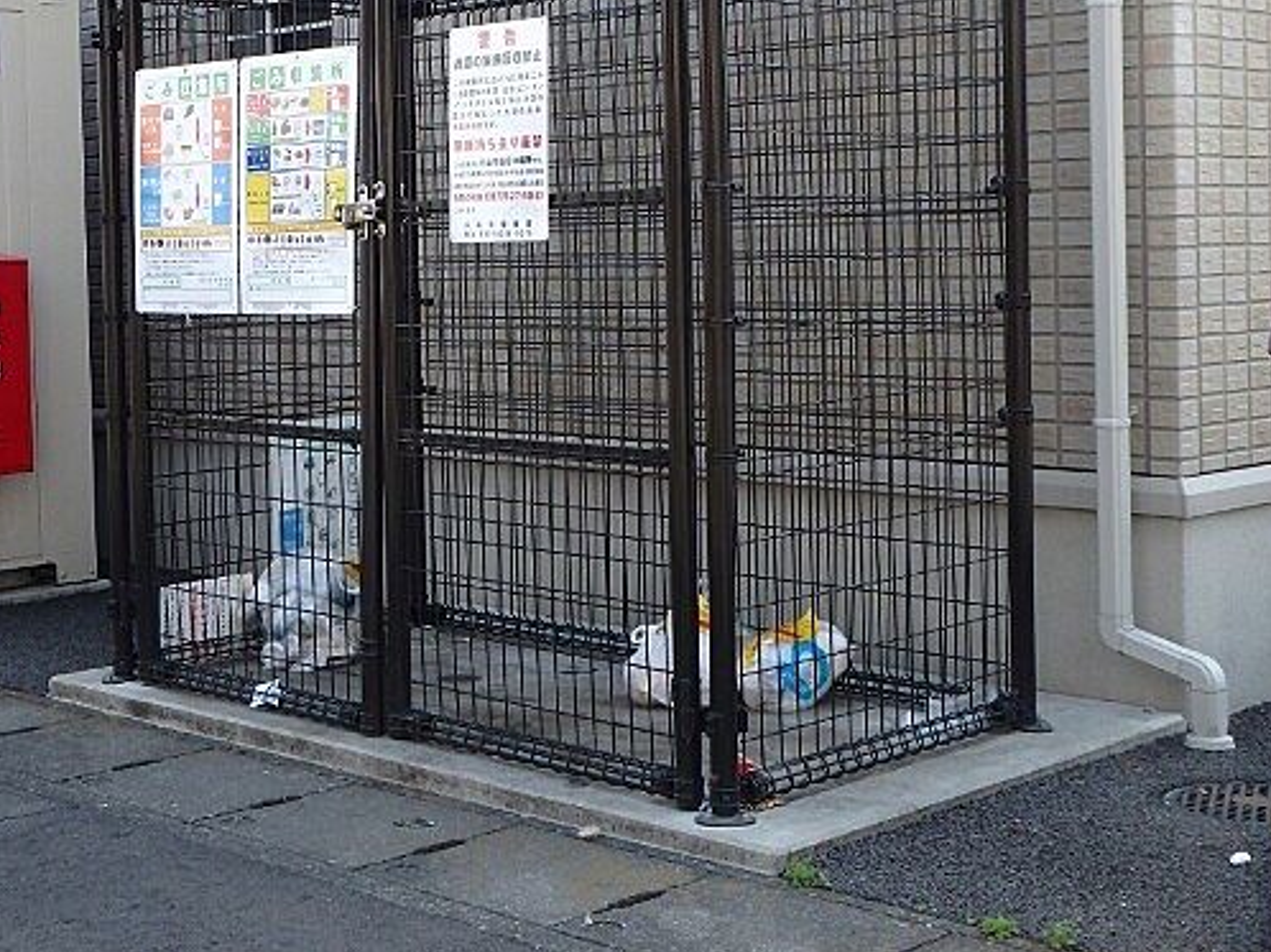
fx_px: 1982
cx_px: 508
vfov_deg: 26.9
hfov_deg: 35.4
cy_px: 347
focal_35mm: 54
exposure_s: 1/100
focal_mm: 7.5
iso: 125
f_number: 5.2
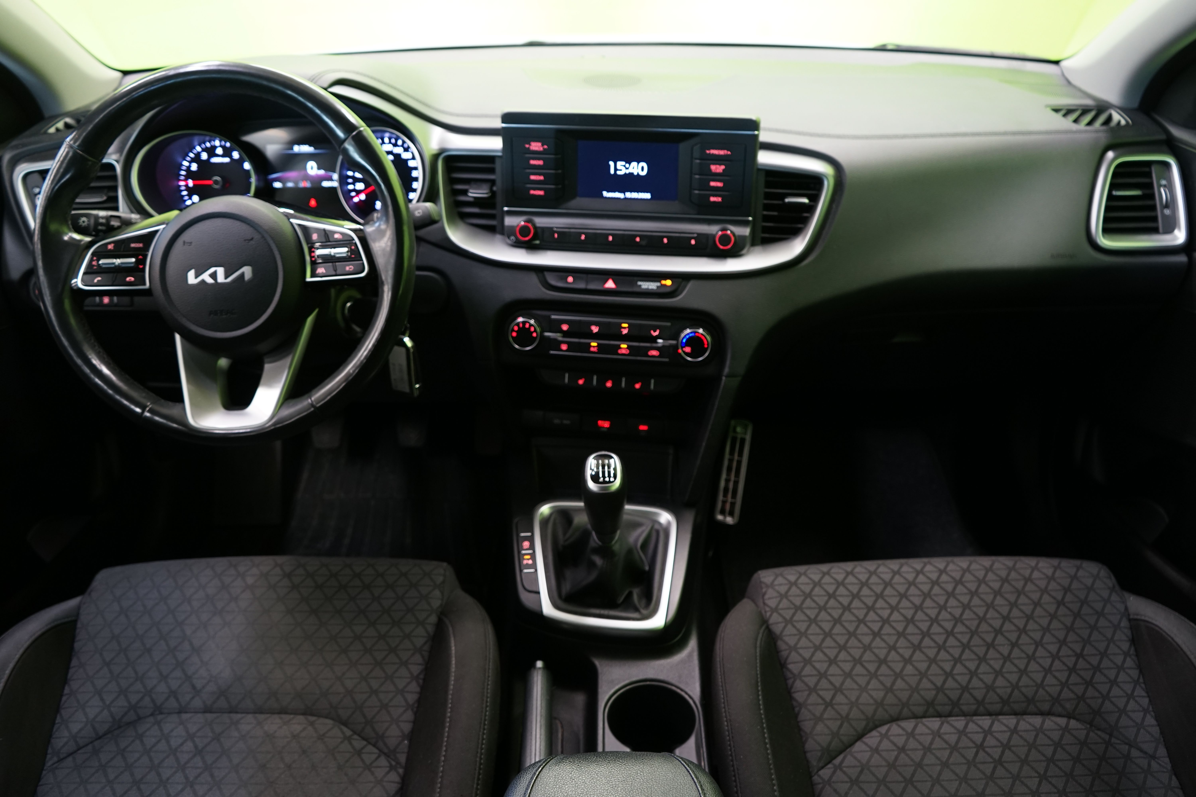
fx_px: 963
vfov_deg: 45.0
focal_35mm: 29
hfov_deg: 63.7
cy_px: 398
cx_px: 598
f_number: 4.5
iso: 800
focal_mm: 29
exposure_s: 1/10
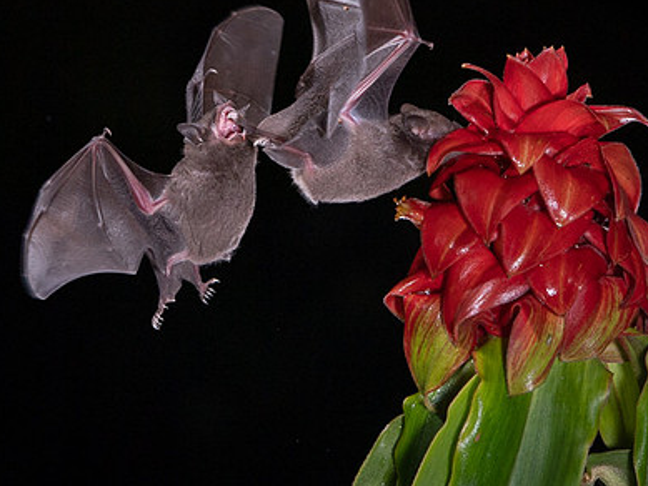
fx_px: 7003
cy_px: -18
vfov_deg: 4.0
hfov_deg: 5.3
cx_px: 328
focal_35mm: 374
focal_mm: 155
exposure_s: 1/250
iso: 800
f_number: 8
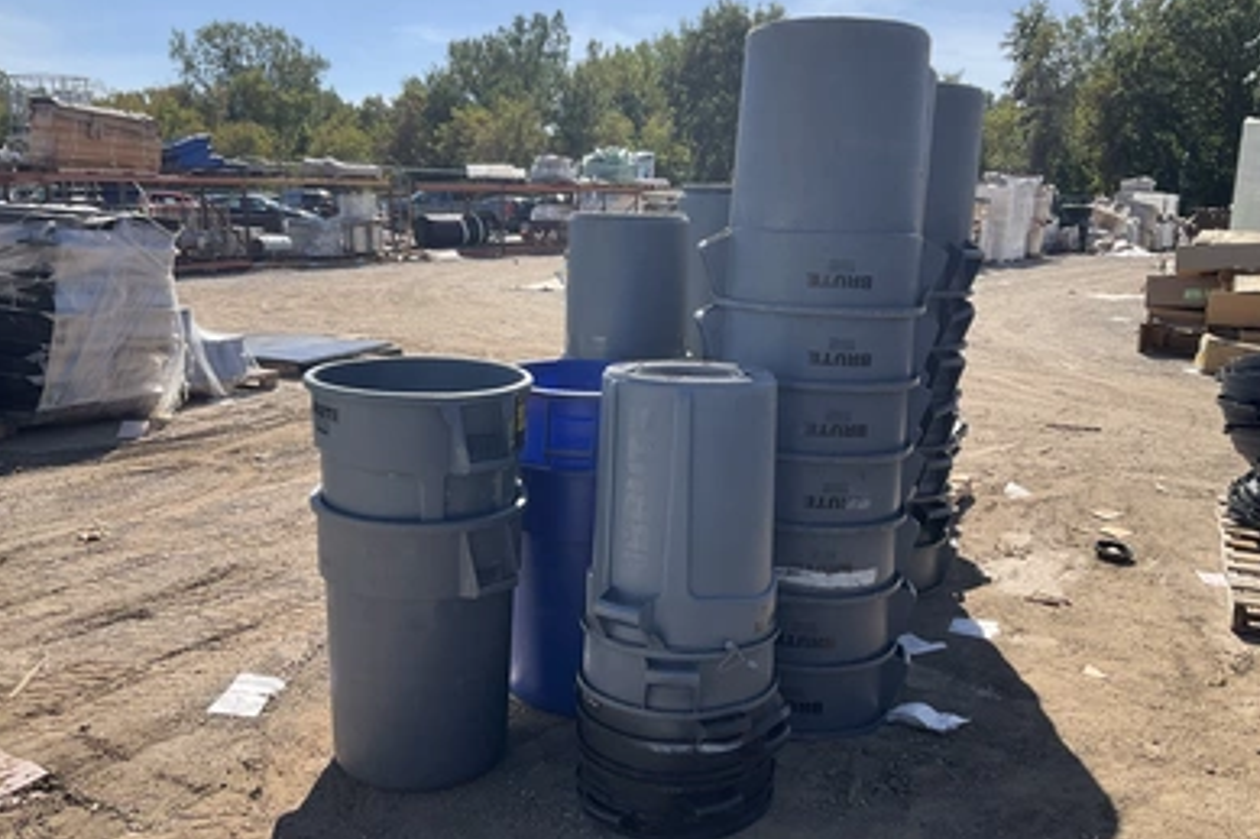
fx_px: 1084
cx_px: 635
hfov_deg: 60.3
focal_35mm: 31
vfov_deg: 42.3
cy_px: 418
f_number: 1.8
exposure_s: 1/1279
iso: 25
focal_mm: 3
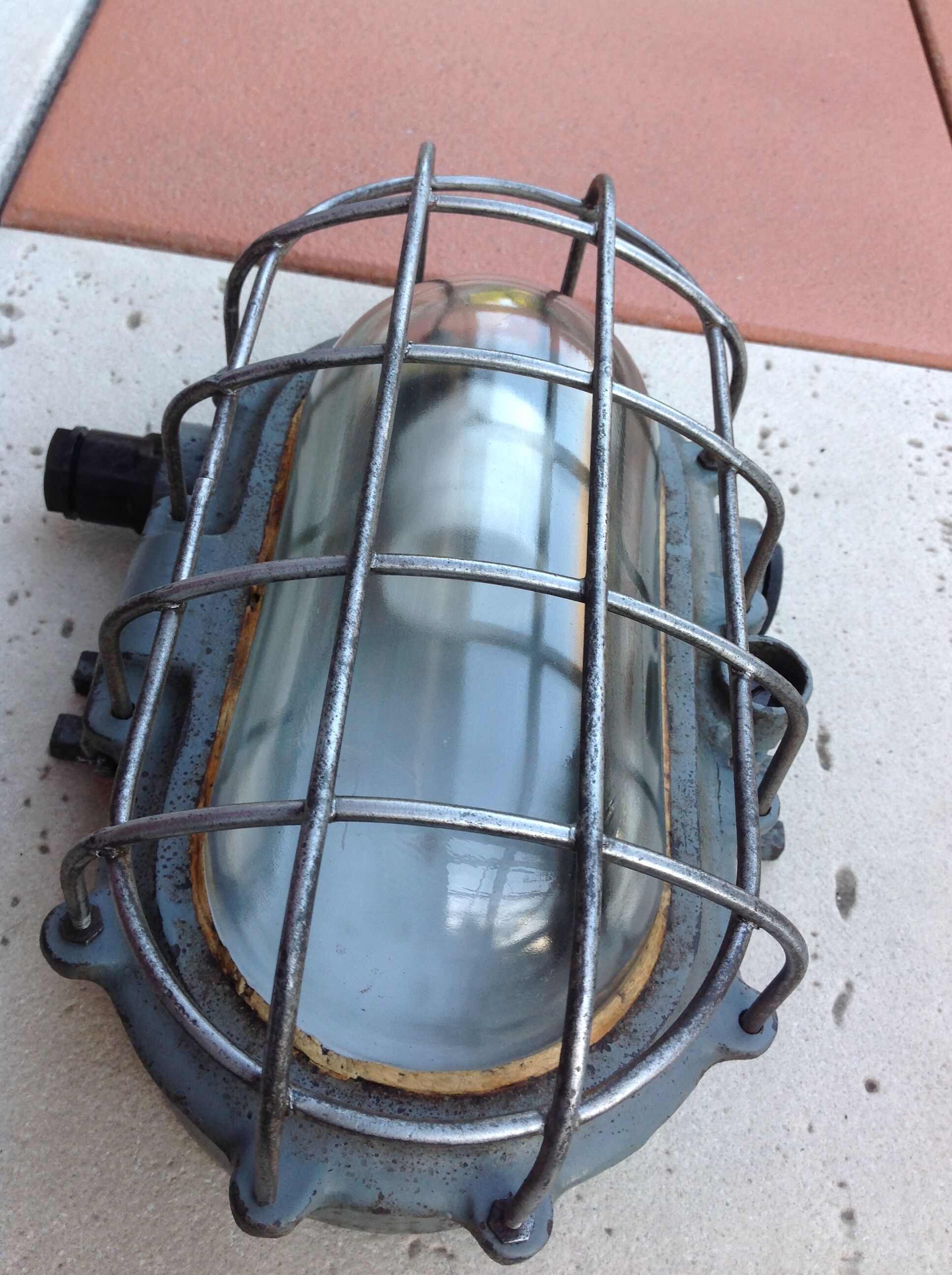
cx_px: 476
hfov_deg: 40.6
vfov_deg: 52.7
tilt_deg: -54.8
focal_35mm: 35
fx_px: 1287
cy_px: 638
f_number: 2.4
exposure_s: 1/60
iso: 50
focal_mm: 4.28
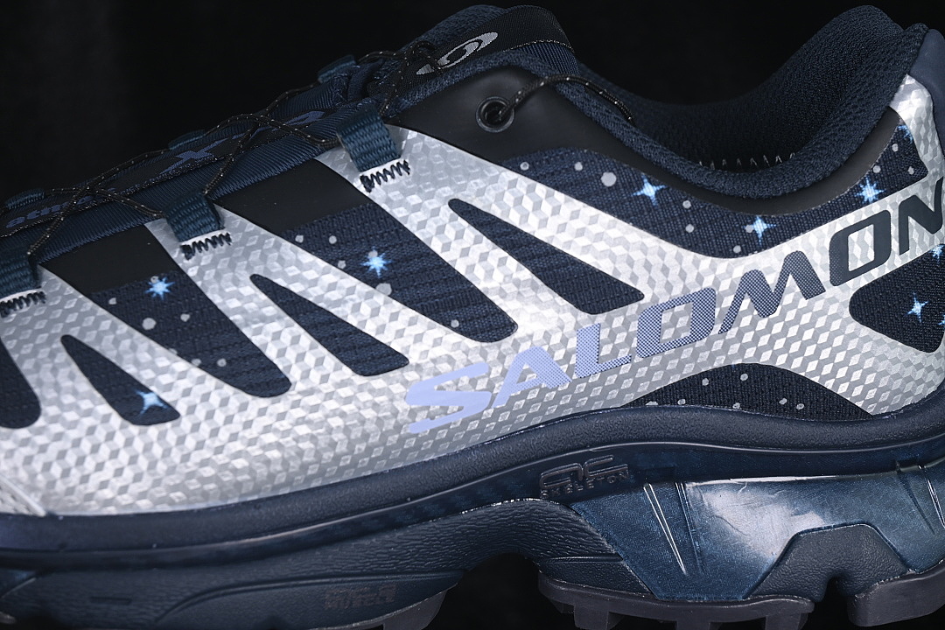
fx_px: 1969
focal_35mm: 75
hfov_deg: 27.0
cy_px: 315
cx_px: 472
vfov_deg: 18.2
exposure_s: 1/60
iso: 160
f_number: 6.3
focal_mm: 50
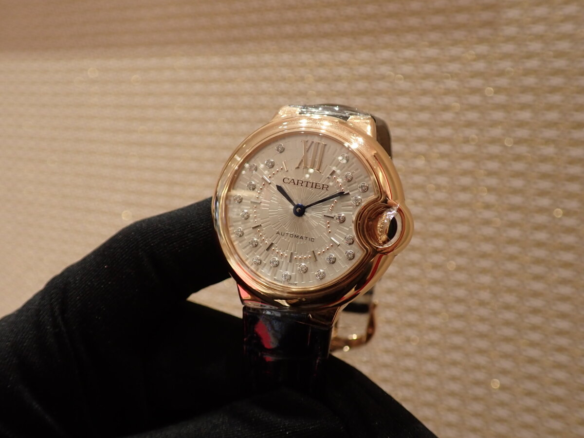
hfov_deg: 51.4
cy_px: 219
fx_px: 607
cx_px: 292
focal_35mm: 36
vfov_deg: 39.7
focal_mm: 6.37
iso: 200
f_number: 2.5
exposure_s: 1/60
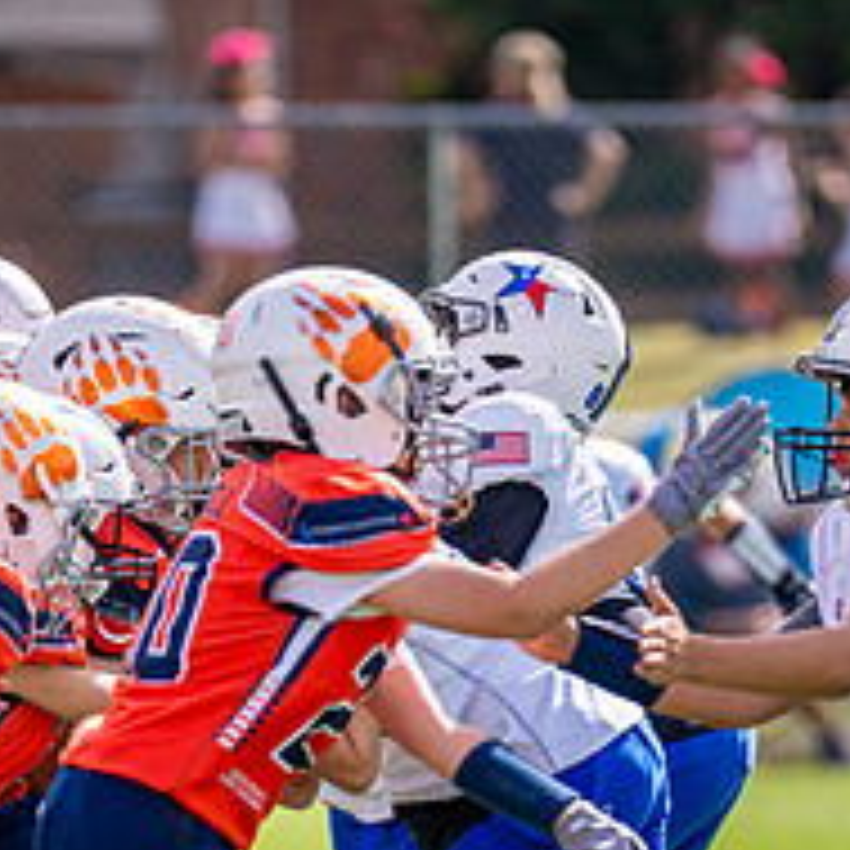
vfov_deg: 2.8
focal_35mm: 630
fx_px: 17502
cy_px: 782
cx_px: 588
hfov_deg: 2.8
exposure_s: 1/3200
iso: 250
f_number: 2.8
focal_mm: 200
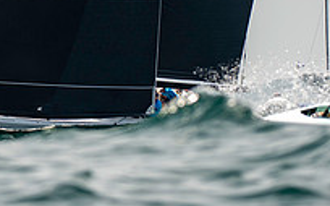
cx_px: -3
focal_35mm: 592
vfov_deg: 2.2
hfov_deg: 3.6
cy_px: -49
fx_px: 5318
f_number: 5
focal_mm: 200
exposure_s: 1/1000
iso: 400
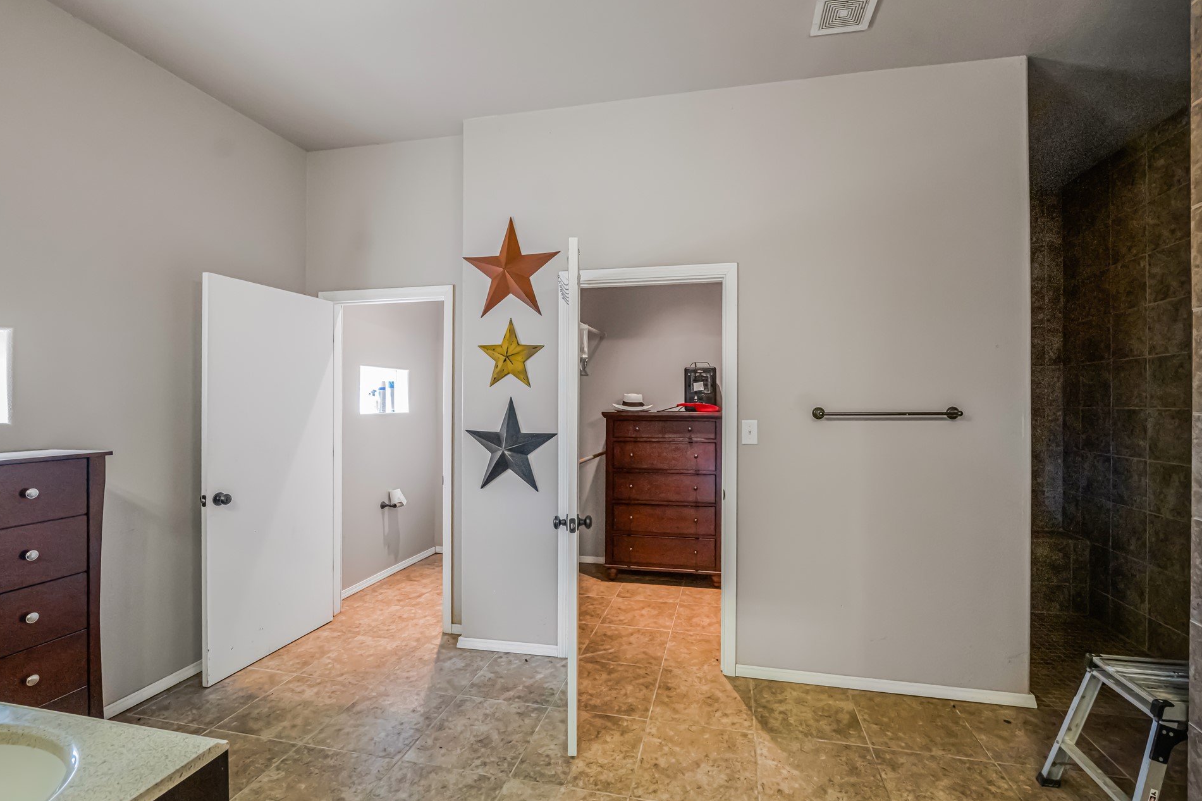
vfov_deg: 77.3
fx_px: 501
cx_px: 625
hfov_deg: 100.4
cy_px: 396
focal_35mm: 15
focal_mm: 14
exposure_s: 1/100
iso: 6400
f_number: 8
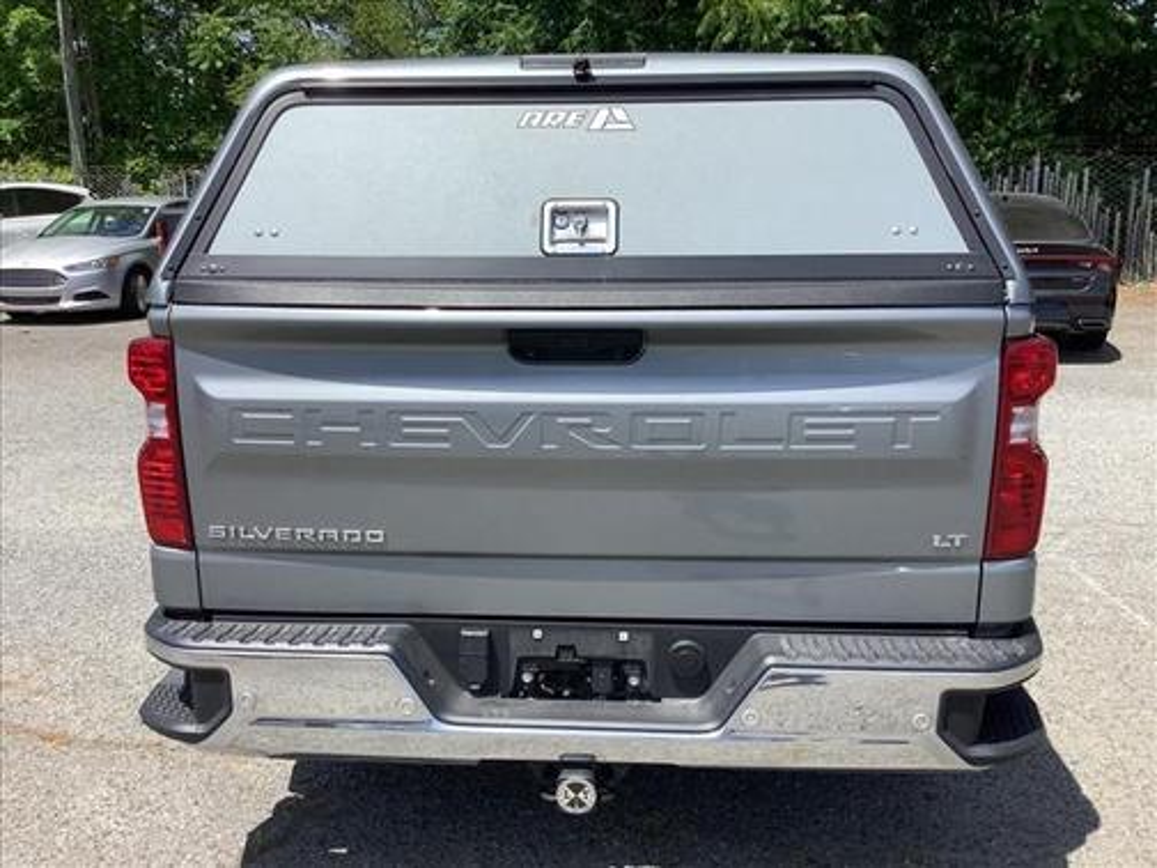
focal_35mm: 31
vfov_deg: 45.4
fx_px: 1036
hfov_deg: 58.4
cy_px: 434
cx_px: 578
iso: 25
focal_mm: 3.3
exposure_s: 1/1274
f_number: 2.4
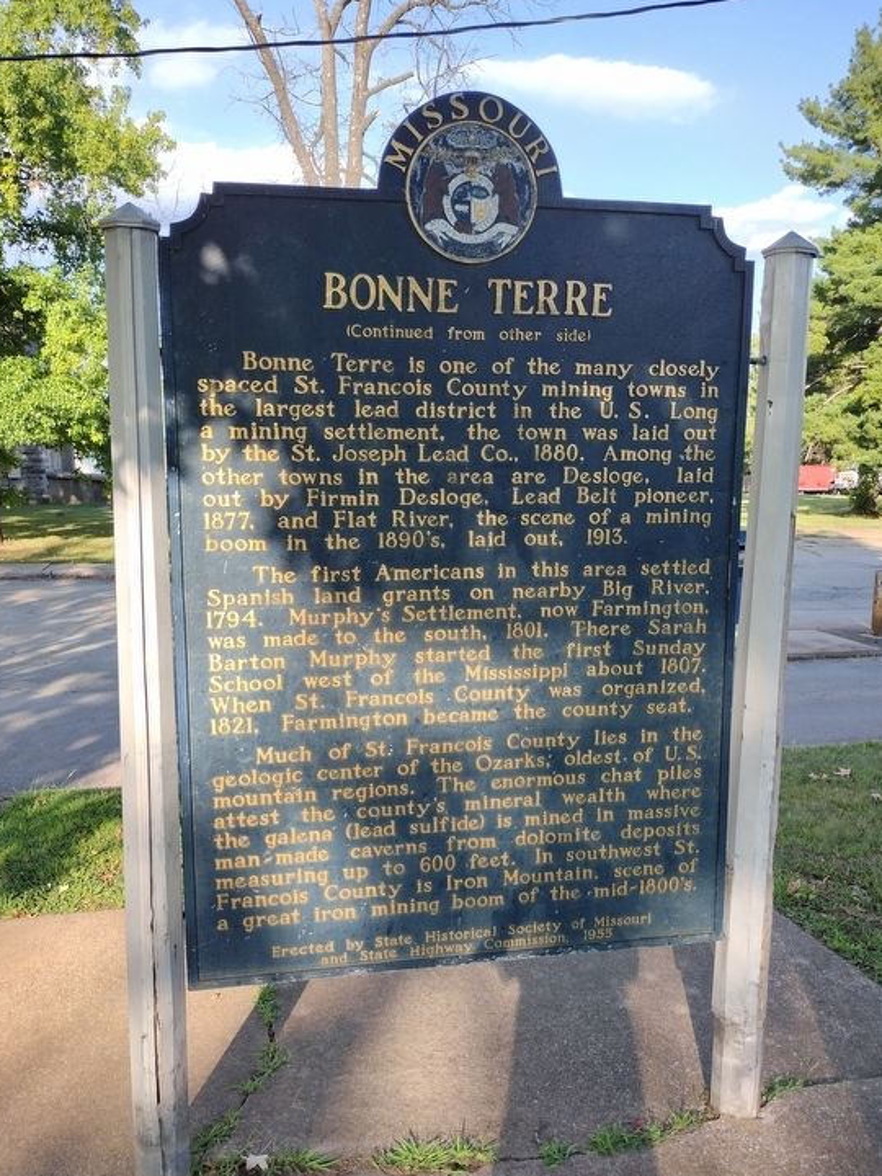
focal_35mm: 30
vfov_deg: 59.9
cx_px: 426
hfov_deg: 46.8
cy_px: 612
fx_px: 1019
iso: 100
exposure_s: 1/954
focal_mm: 4.71
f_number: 1.7
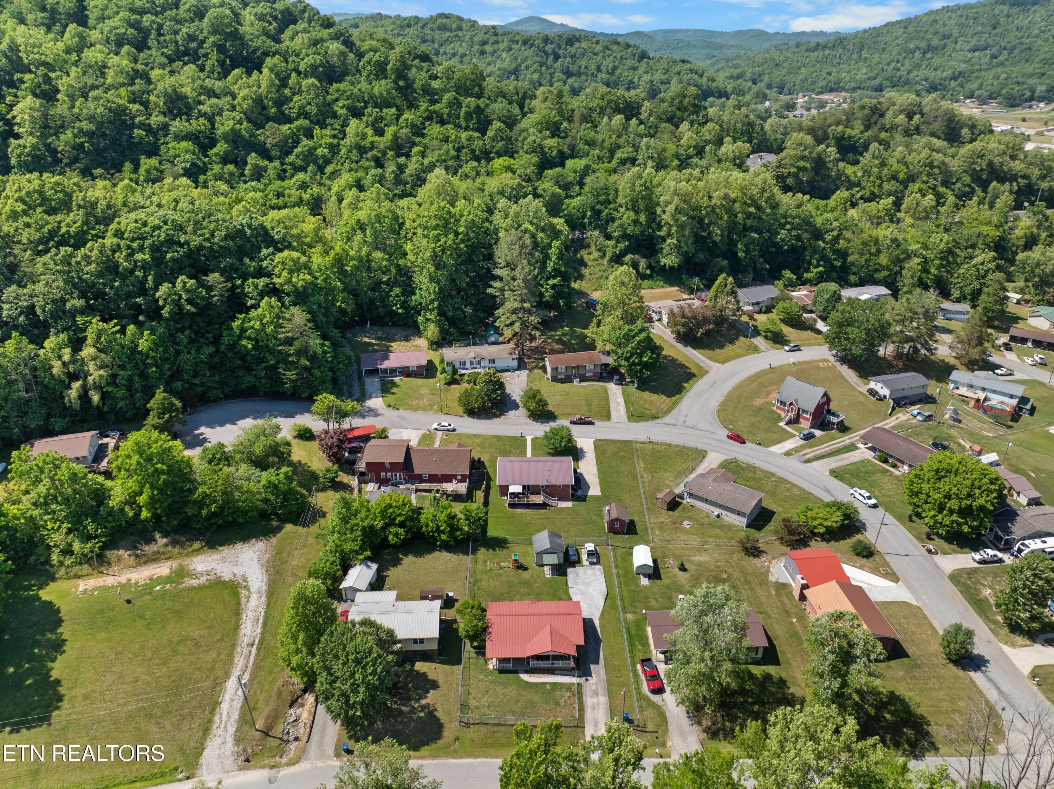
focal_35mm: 24
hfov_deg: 71.6
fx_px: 730
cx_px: 527
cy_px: 394
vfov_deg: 56.8
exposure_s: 1/50
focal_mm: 12.29
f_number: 2.8
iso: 100
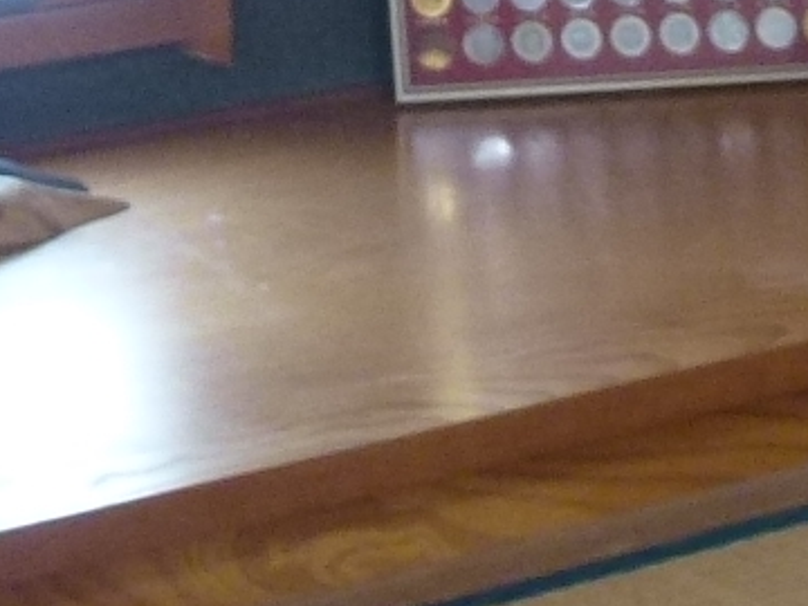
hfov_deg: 13.2
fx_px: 3455
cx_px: 52
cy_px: -860
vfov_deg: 9.0
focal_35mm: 148
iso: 200
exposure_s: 1/6
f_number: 3.4
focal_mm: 4.7
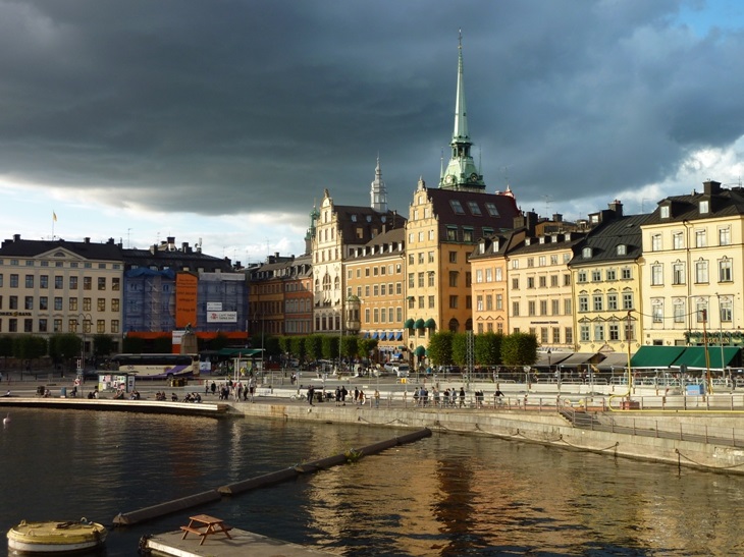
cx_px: 372
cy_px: 278
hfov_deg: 42.1
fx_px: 967
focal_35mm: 45
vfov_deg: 32.2
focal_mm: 7.3
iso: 80
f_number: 4
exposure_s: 1/250
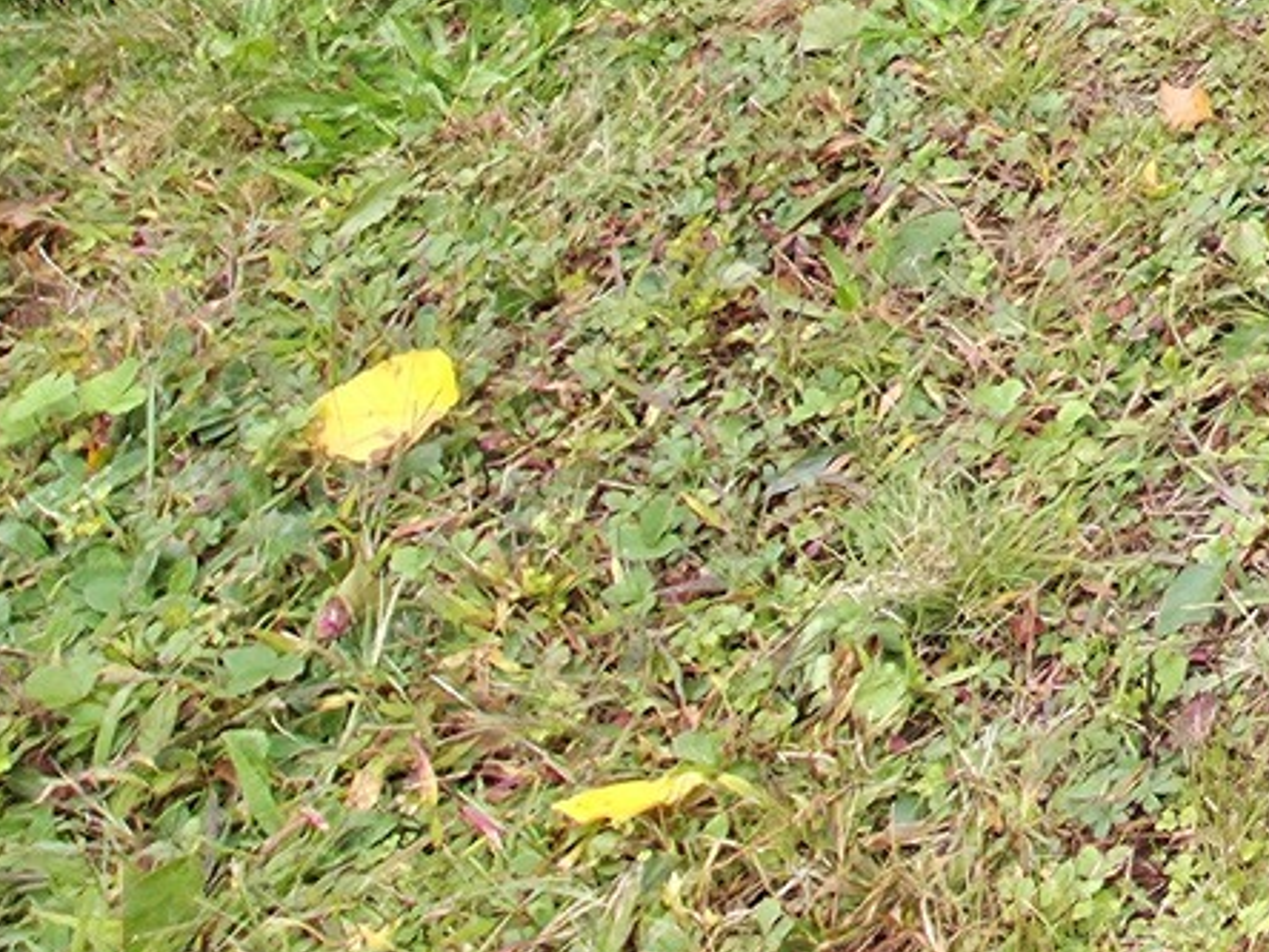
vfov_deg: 12.5
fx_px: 3299
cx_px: 2724
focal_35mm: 90
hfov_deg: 15.7
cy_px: -1387
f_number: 1.9
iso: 25
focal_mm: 2.2
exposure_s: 1/120
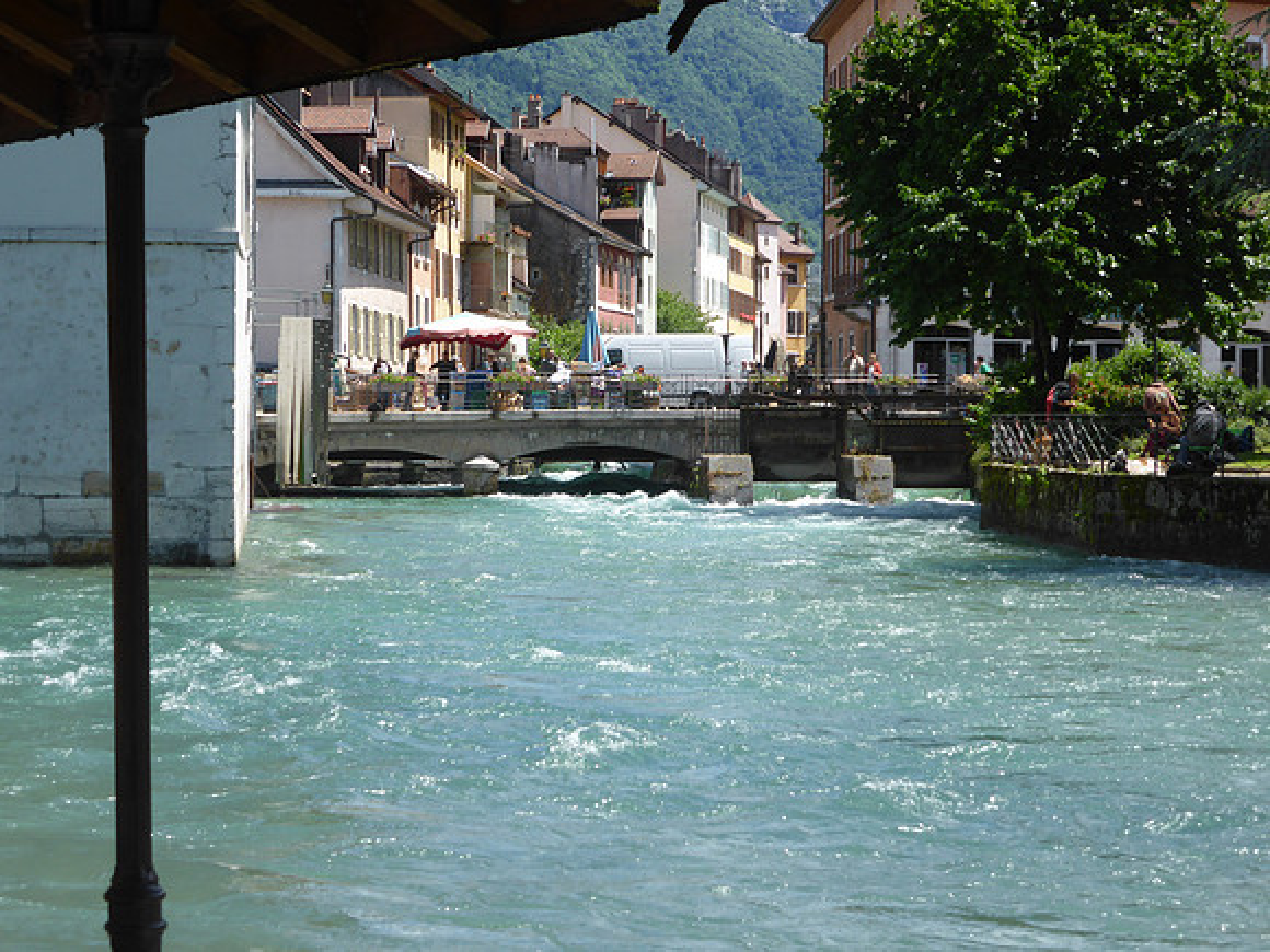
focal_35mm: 85
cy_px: 476
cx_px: 635
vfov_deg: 17.4
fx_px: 3119
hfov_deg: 23.0
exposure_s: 1/320
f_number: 5.1
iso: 100
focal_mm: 14.2
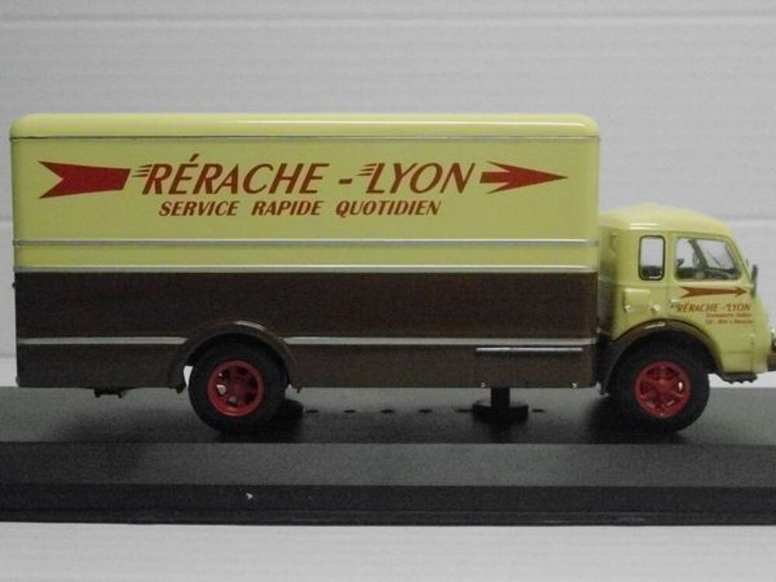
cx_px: 388
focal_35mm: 53
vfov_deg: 27.5
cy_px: 291
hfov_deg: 36.2
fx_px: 1188
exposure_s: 1/125
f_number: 3.9
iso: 1600
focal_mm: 9.5
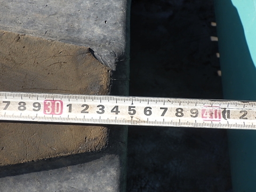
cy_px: 96
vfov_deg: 41.8
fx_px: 251
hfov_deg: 54.0
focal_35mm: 34
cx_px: 128
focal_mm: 6.1
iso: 125
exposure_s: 1/500
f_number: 4.6
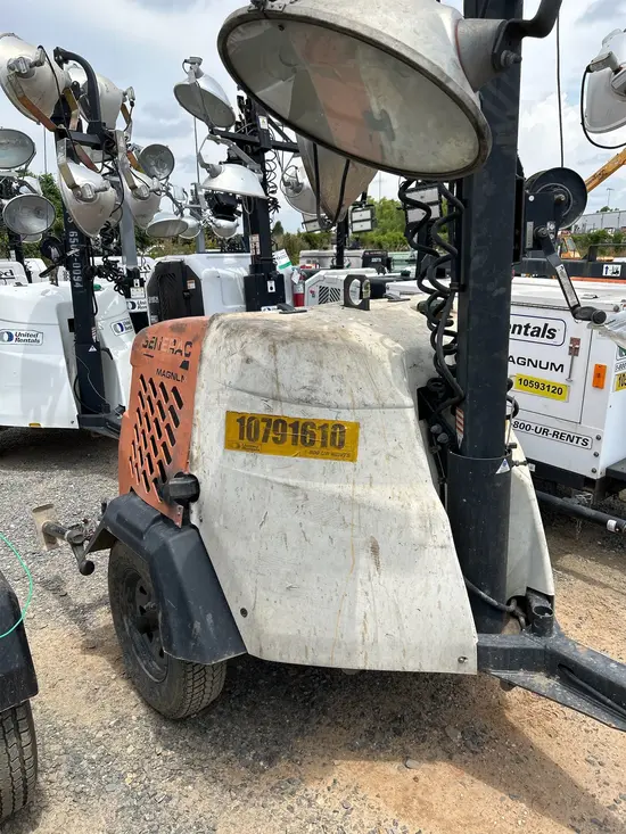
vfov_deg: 67.3
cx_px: 313
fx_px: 627
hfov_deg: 53.1
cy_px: 417
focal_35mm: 26
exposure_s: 1/3704
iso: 50
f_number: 1.5
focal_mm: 5.7
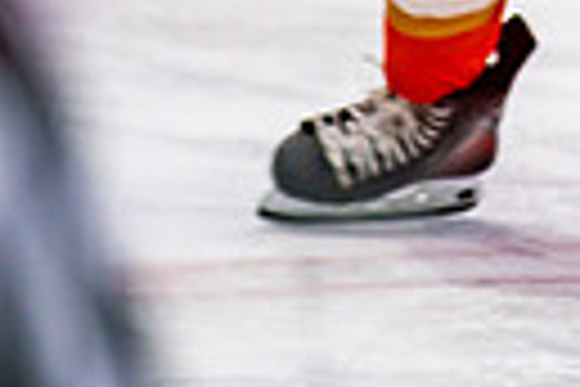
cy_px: -572
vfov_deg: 1.5
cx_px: 1107
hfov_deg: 2.3
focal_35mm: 889
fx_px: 14322
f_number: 2.8
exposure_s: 1/640
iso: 640
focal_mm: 168
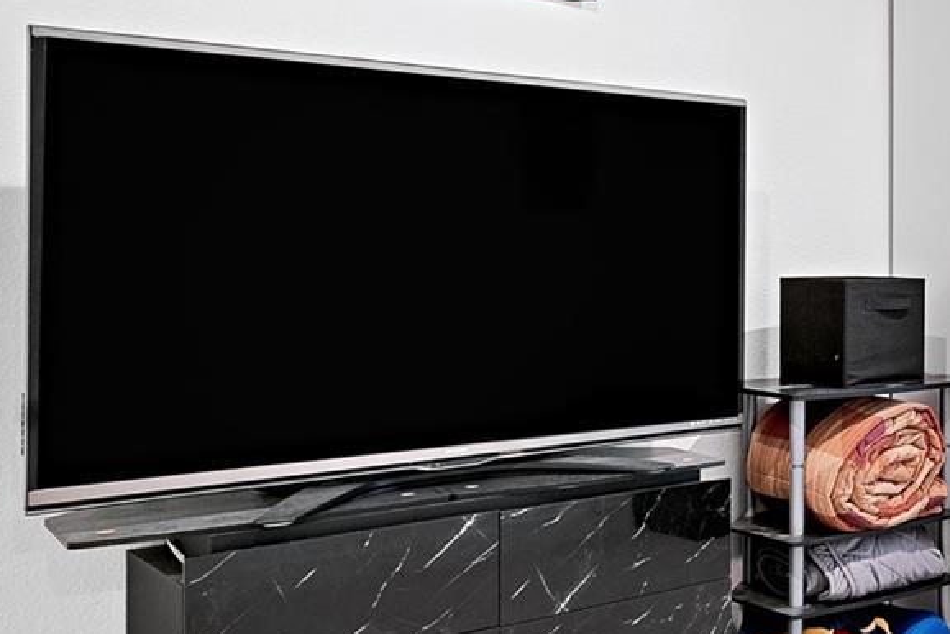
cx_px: 1104
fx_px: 1240
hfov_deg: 34.6
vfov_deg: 28.6
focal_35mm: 47
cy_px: 283
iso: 320
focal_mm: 17
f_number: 8
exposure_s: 1/8
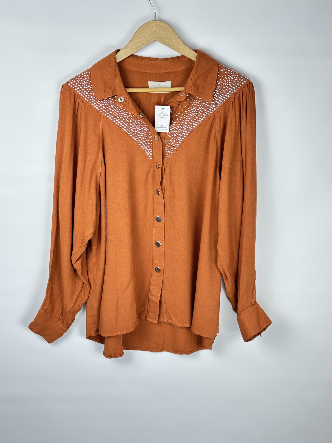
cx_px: 166
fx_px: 614
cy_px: 222
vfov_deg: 39.7
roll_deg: -1.8
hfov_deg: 30.3
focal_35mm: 48
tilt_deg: -14.2
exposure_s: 1/100
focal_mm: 6.86
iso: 64
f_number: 1.78
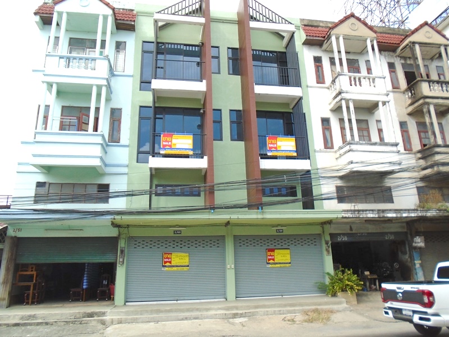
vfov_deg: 53.1
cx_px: 224
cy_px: 168
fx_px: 337
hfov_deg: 67.3
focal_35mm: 26
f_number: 3.2
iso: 100
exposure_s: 1/500
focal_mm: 4.6
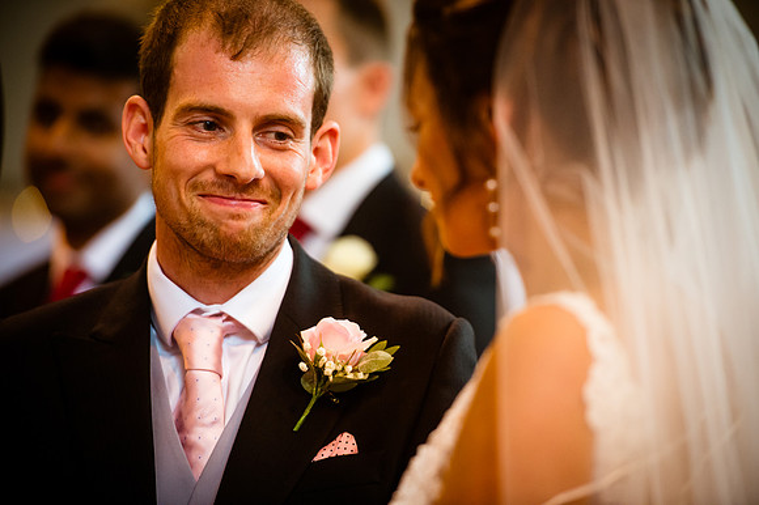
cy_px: 252
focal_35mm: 200
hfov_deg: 10.3
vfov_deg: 6.9
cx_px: 380
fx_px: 4214
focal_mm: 200
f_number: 2.8
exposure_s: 1/320
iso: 3600
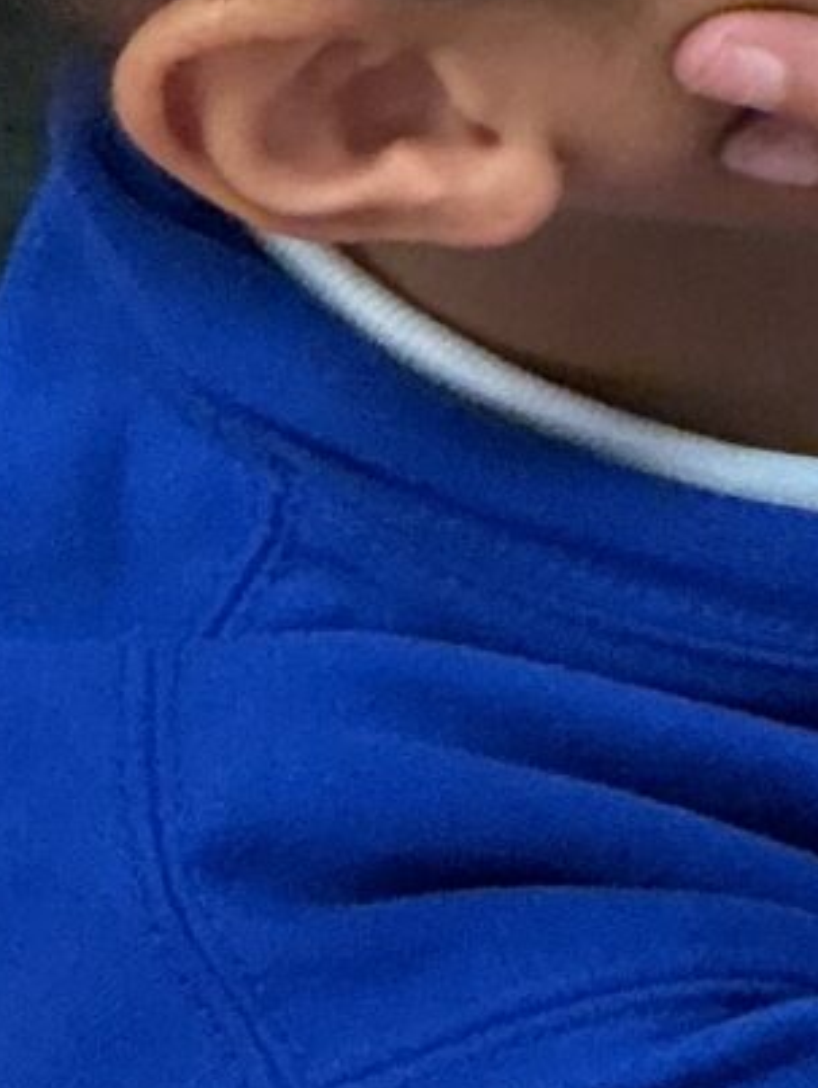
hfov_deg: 7.2
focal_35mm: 184
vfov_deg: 10.6
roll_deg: +9.7
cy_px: -43
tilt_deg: -44.0
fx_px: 5788
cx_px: 2470
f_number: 1.8
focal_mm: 3
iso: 160
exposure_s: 1/60
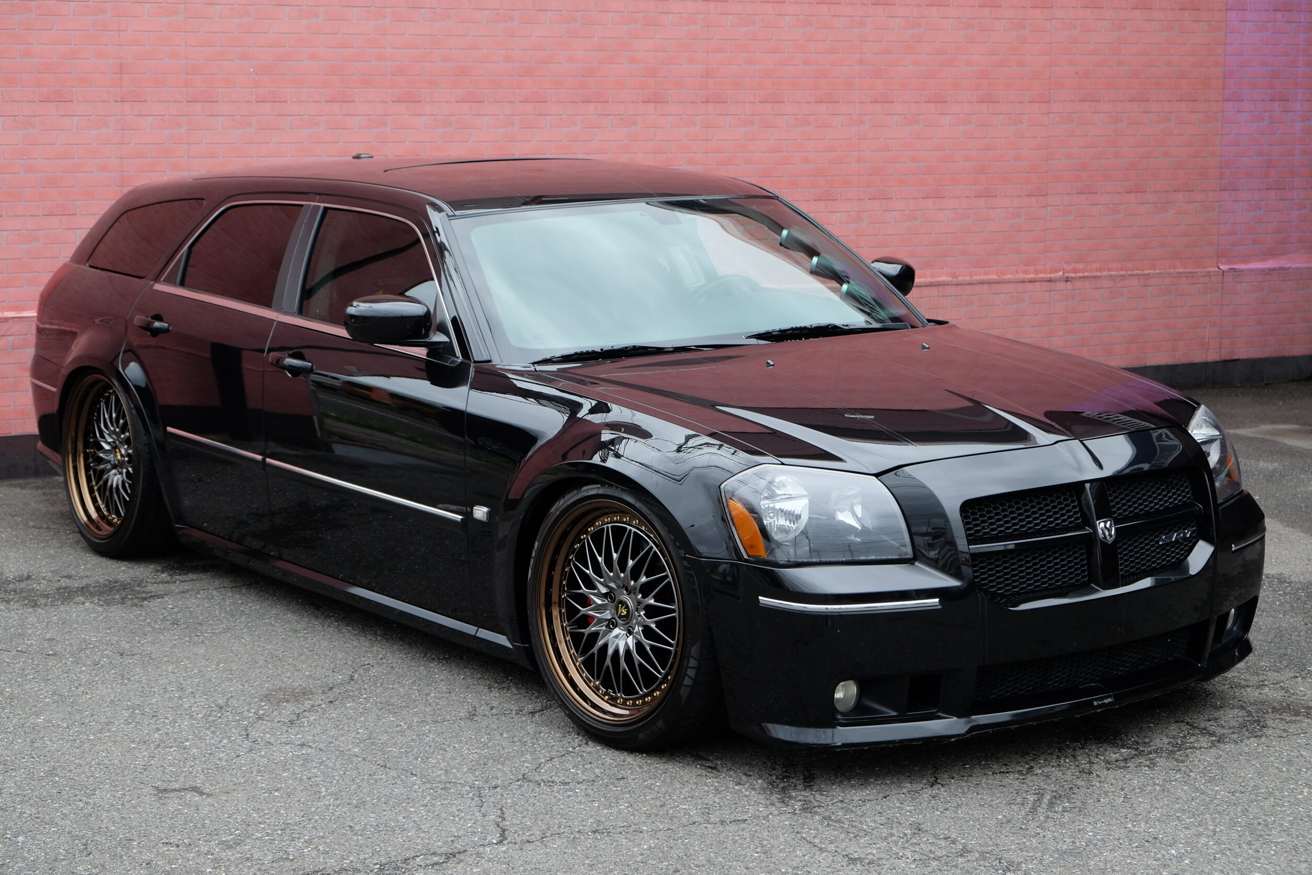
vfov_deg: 20.0
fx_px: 2478
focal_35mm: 68
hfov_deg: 29.7
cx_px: 651
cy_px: 437
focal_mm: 44.4
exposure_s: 1/320
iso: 400
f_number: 5.6
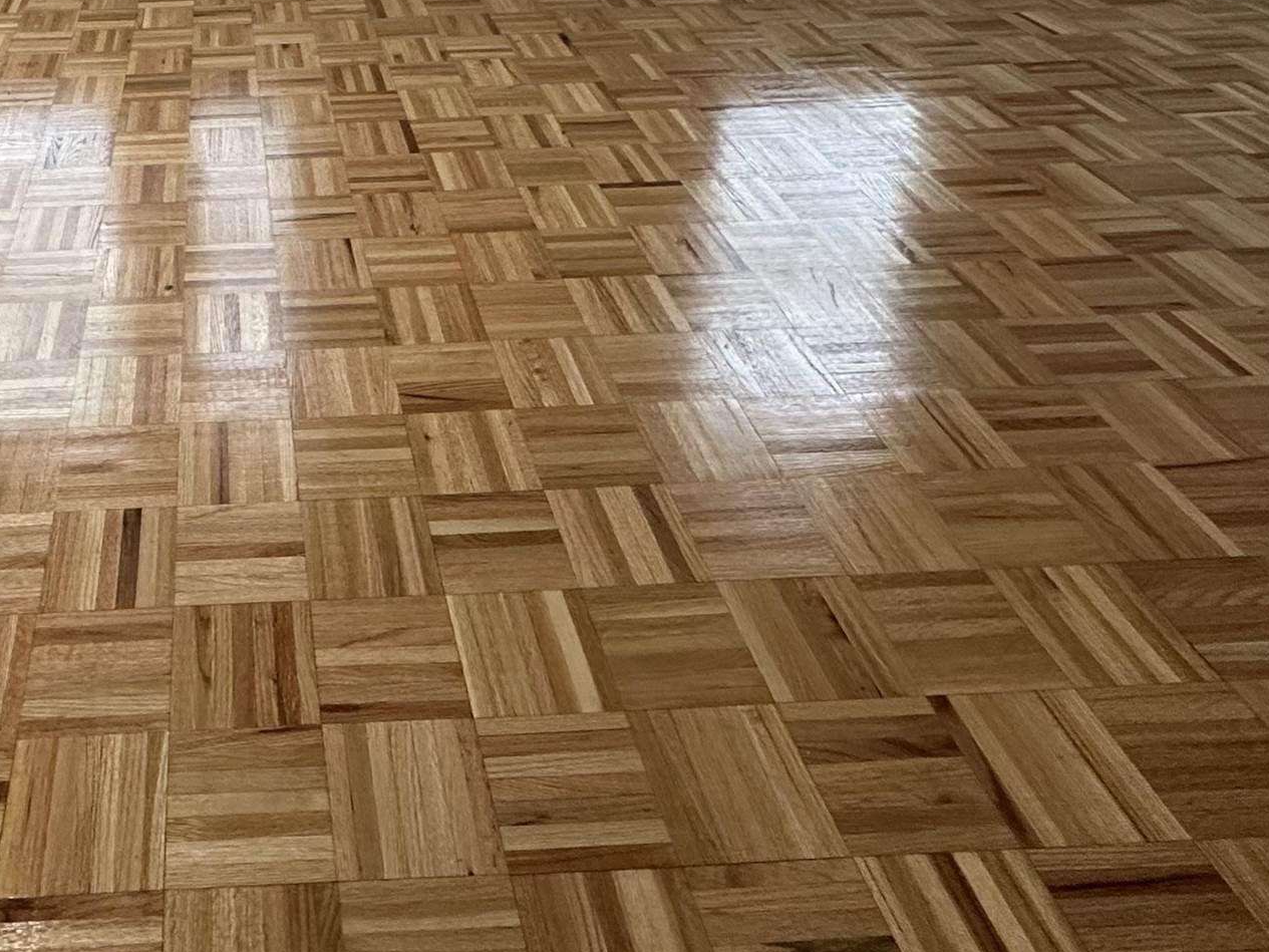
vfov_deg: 35.1
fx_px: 1247
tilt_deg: -13.9
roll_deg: +0.8
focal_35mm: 34
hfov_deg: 50.4
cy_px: -127
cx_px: 237
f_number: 2.2
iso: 250
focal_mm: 2.22
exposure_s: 1/120
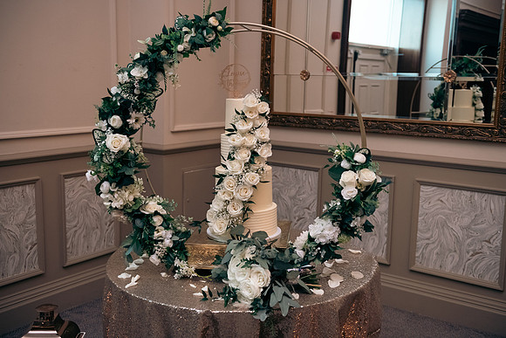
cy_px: 169
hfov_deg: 50.7
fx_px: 534
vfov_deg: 35.1
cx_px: 253
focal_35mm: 38
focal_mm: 38
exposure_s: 1/160
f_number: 3.5
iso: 1000
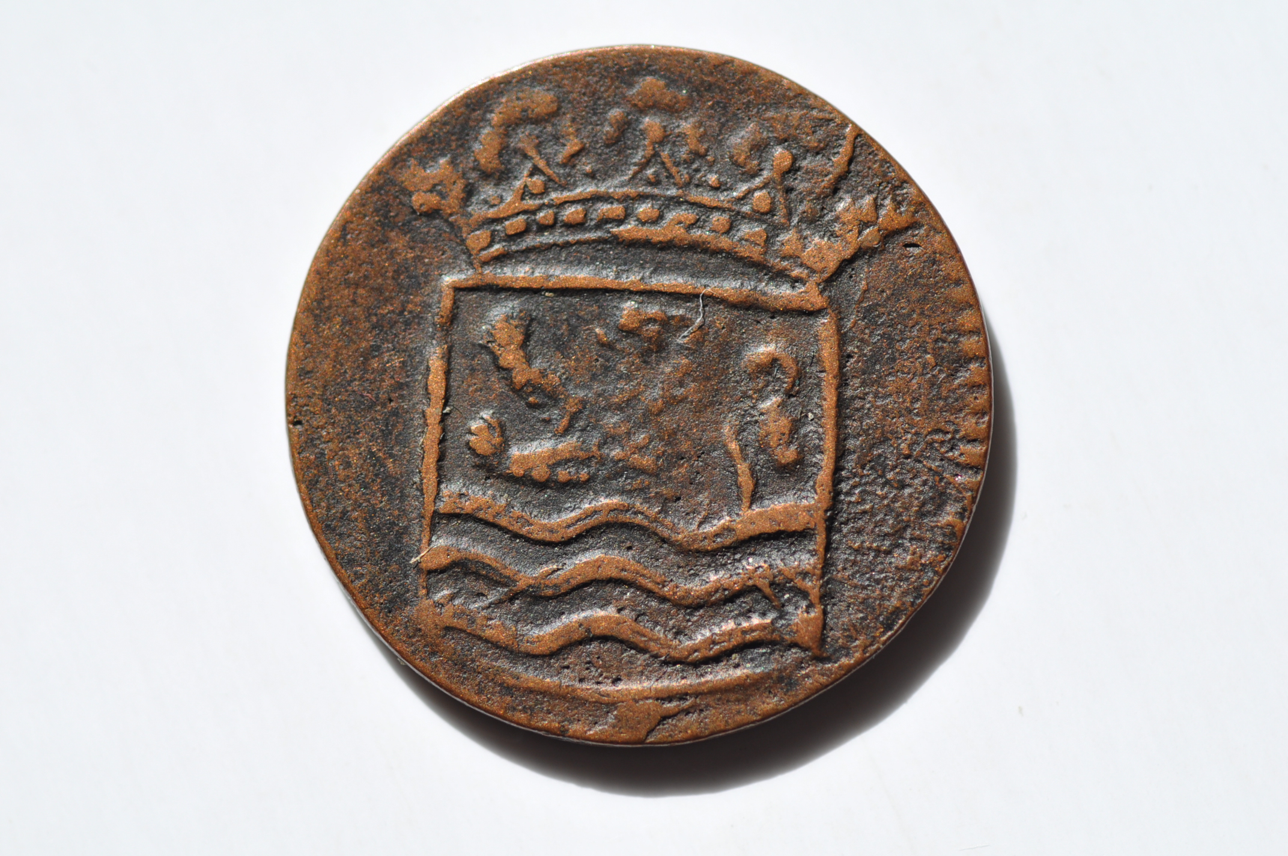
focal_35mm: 90
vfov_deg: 15.2
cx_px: 644
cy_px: 428
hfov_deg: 22.6
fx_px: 3216
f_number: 5.6
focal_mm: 60
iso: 200
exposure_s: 1/500
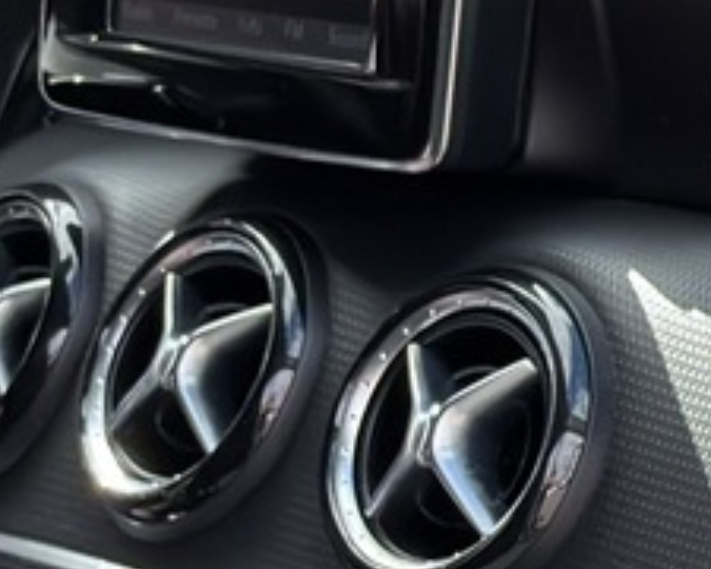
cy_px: 613
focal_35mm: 237
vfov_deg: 6.5
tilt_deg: -11.7
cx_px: 599
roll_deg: +0.5
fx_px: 4987
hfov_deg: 8.1
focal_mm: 6.76
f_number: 1.78
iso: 100
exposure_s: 1/935
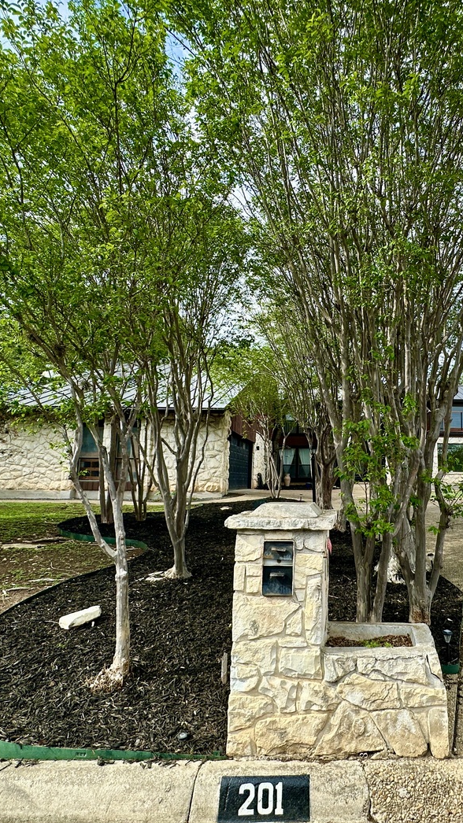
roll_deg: -1.2
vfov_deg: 83.8
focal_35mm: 21
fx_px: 459
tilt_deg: +8.5
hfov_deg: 51.9
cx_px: 330
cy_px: 419
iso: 40
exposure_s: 1/626
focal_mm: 2.22
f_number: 2.2
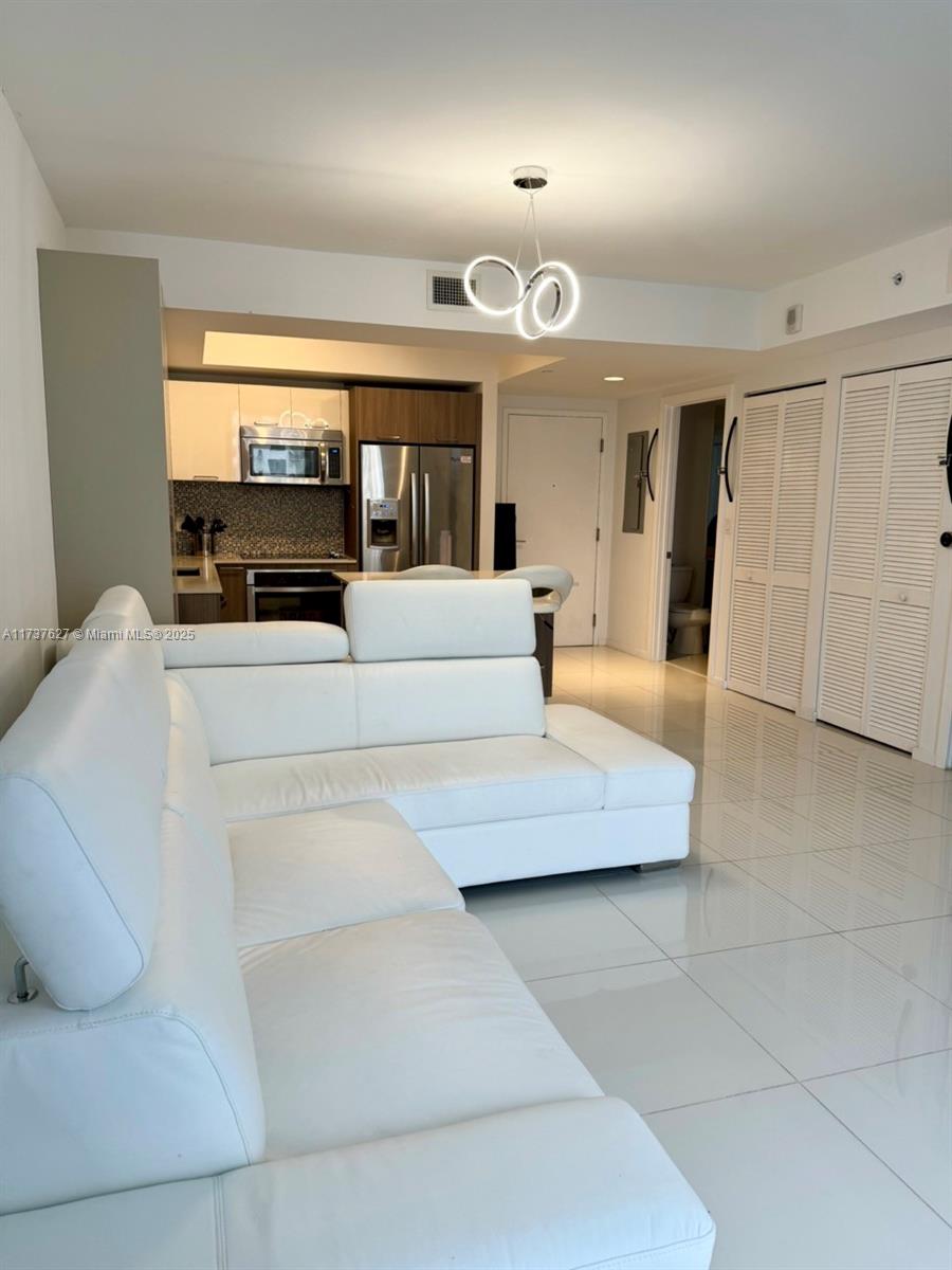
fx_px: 880
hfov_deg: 56.8
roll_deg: +0.0
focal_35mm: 24
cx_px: 476
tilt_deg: -8.5
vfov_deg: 71.6
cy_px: 635
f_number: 1.78
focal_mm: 6.86
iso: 125
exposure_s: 1/120
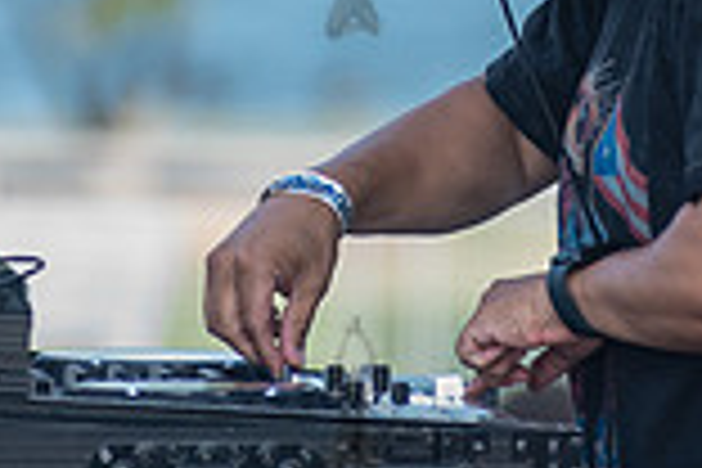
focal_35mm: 748
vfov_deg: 1.8
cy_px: -43
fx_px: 14585
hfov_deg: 2.8
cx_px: 351
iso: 500
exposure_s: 1/640
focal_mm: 200
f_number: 4
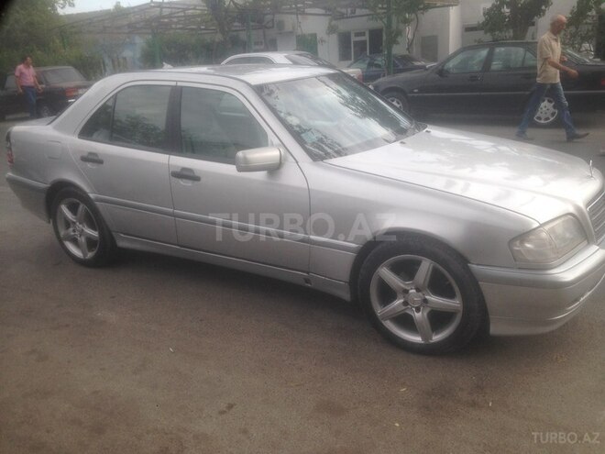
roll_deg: +3.2
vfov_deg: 42.9
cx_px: 302
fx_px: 577
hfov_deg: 55.4
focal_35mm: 33
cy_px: 227
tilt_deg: -16.3
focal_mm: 4.12
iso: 50
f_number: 2.4
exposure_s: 1/653
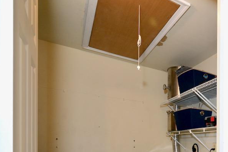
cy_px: 147
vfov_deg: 39.2
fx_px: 190
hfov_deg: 49.3
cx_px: 233
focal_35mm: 30
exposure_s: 1/40
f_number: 6.3
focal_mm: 14
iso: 320
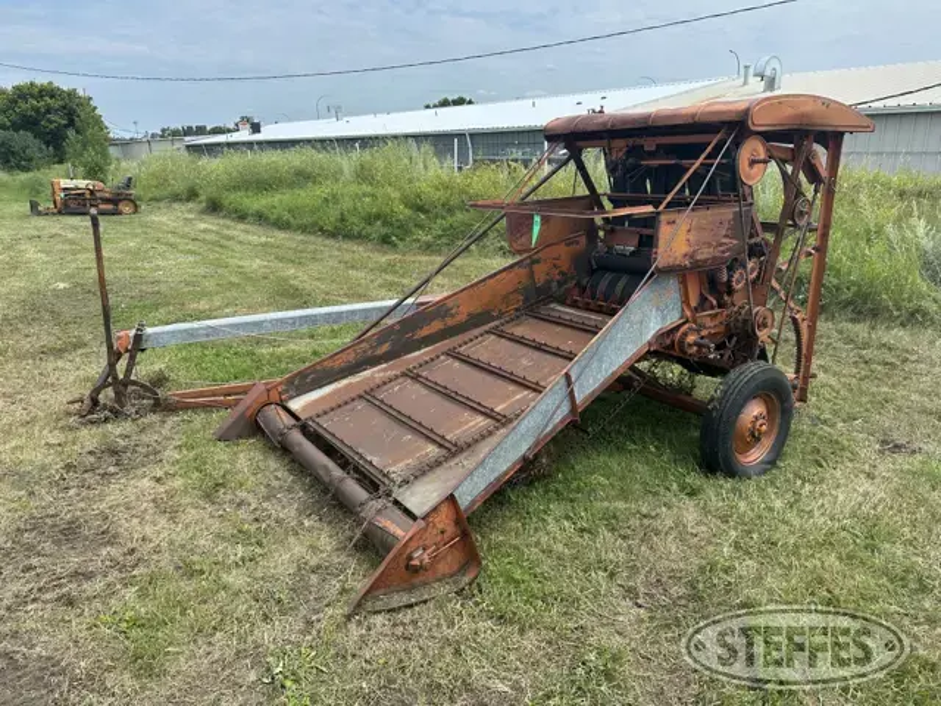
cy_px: 353
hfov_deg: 71.6
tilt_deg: -13.4
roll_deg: +3.1
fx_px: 652
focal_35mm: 24
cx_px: 470
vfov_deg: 56.8
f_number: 1.78
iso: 80
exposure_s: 1/2660
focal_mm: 6.86
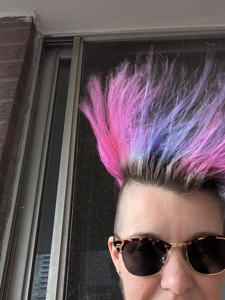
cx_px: 148
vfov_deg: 51.3
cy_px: 208
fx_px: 303
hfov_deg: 40.2
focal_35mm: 35
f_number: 2.2
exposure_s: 1/120
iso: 96
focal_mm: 2.74
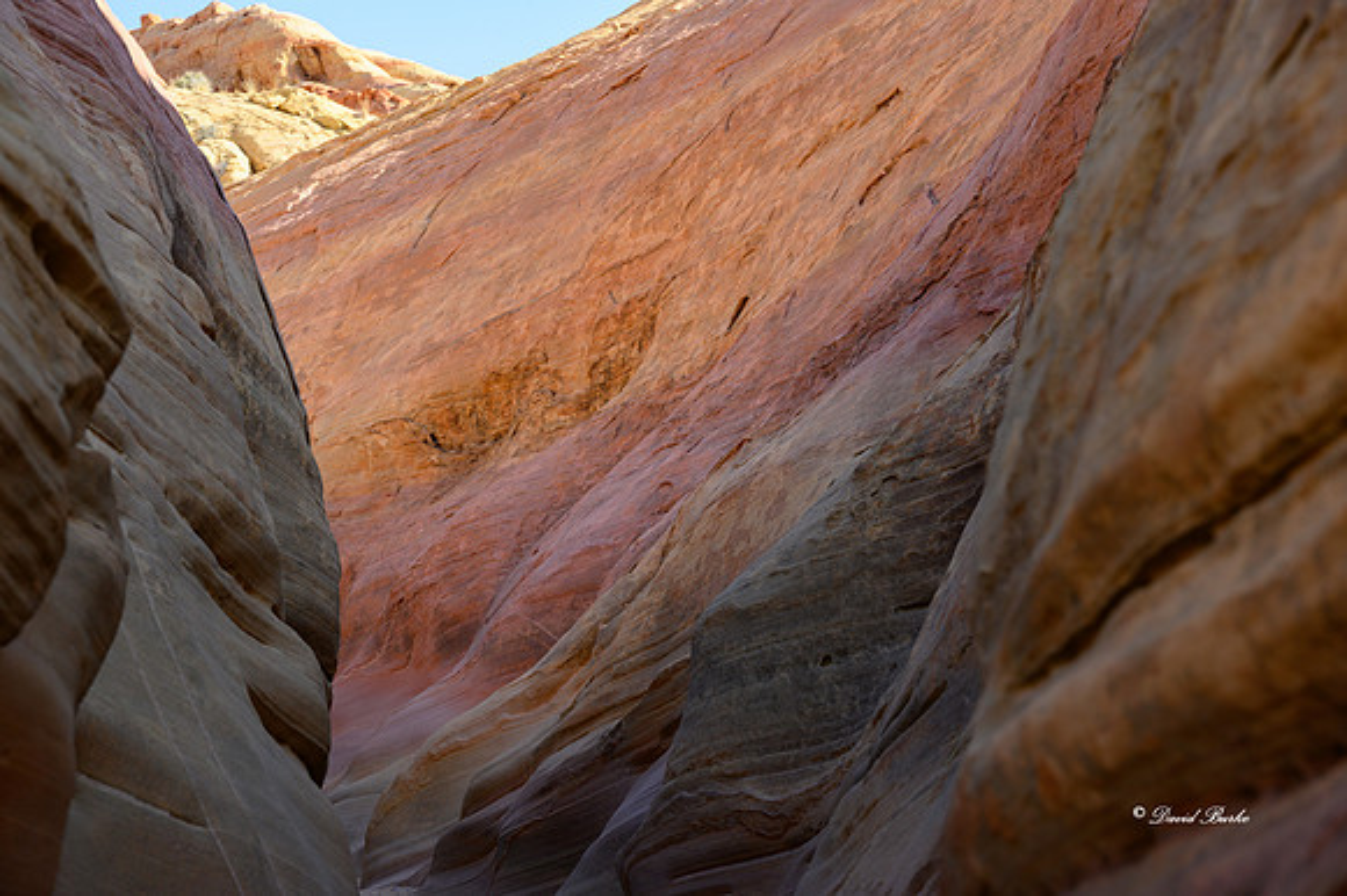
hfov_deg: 19.8
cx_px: 674
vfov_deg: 13.3
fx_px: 3852
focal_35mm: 103
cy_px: 448
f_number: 10
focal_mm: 103
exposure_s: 1/60
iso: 100
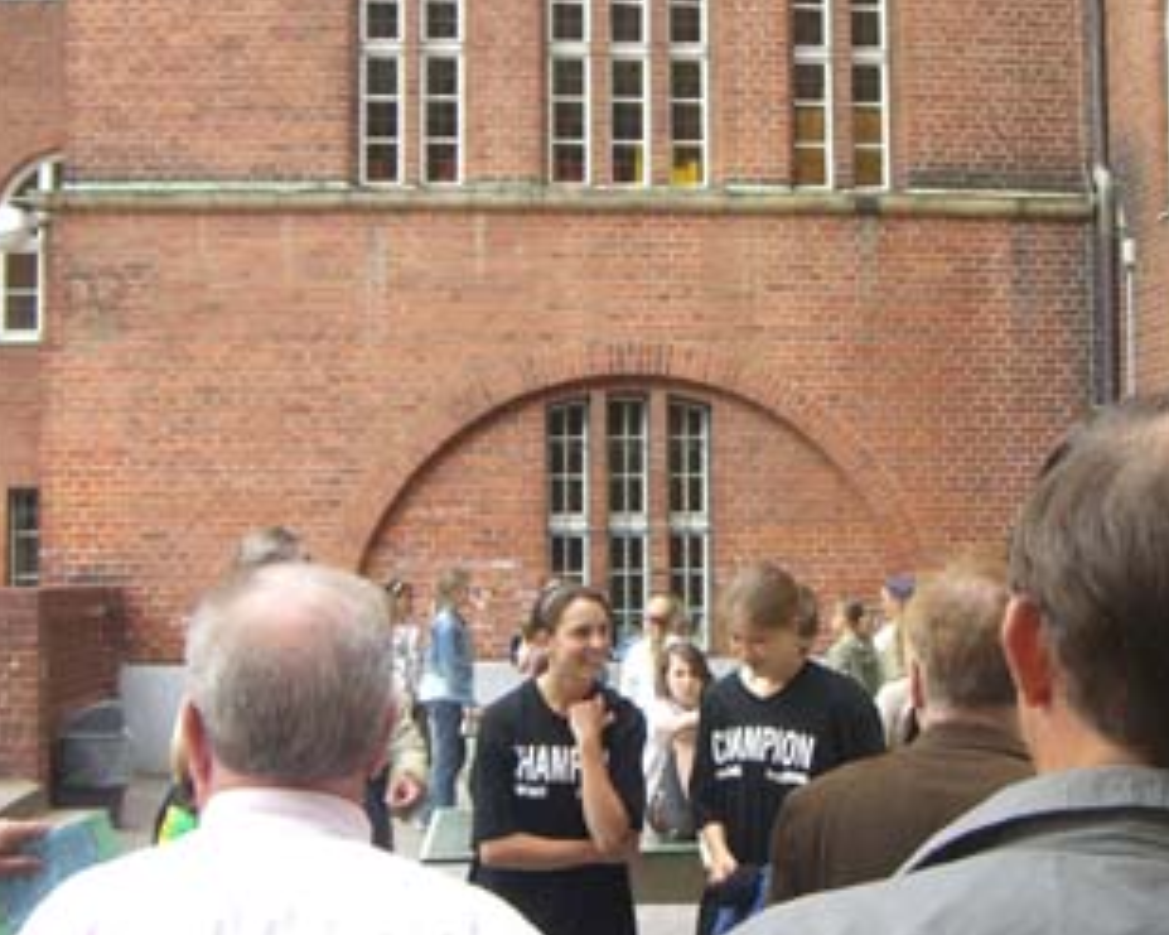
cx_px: 681
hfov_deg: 31.4
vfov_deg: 25.4
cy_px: 509
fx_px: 2075
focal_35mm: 60
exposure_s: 1/200
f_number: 2.7
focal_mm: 6.2
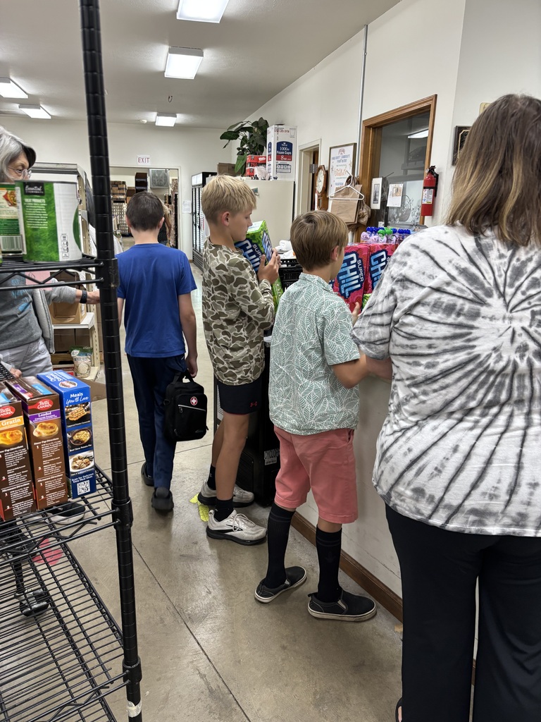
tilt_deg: -15.9
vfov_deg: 67.3
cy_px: 361
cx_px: 270
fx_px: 542
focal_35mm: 26
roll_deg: -1.1
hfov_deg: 53.1
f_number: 1.6
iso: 125
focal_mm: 5.96
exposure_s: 1/60
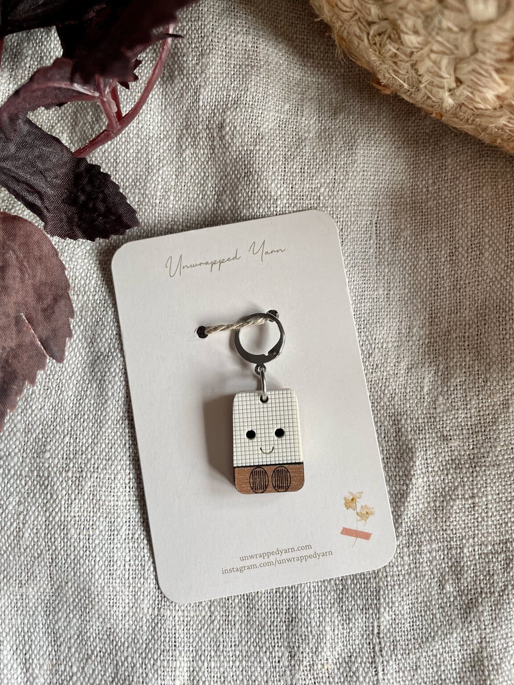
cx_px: 260
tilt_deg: -82.1
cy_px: 343
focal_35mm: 27
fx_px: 534
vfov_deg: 65.3
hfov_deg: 51.4
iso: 100
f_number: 1.6
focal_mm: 4.2
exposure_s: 1/121
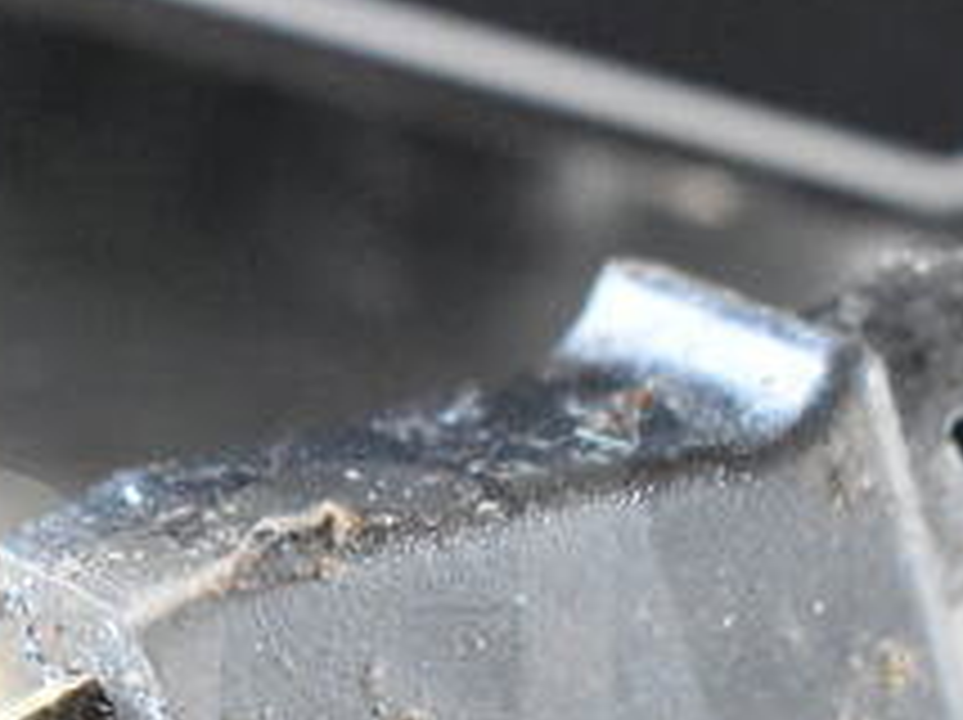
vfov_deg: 10.4
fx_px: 3890
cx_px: 225
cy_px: 821
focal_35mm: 140
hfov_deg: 14.1
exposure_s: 1/50
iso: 10000
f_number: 4.5
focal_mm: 34
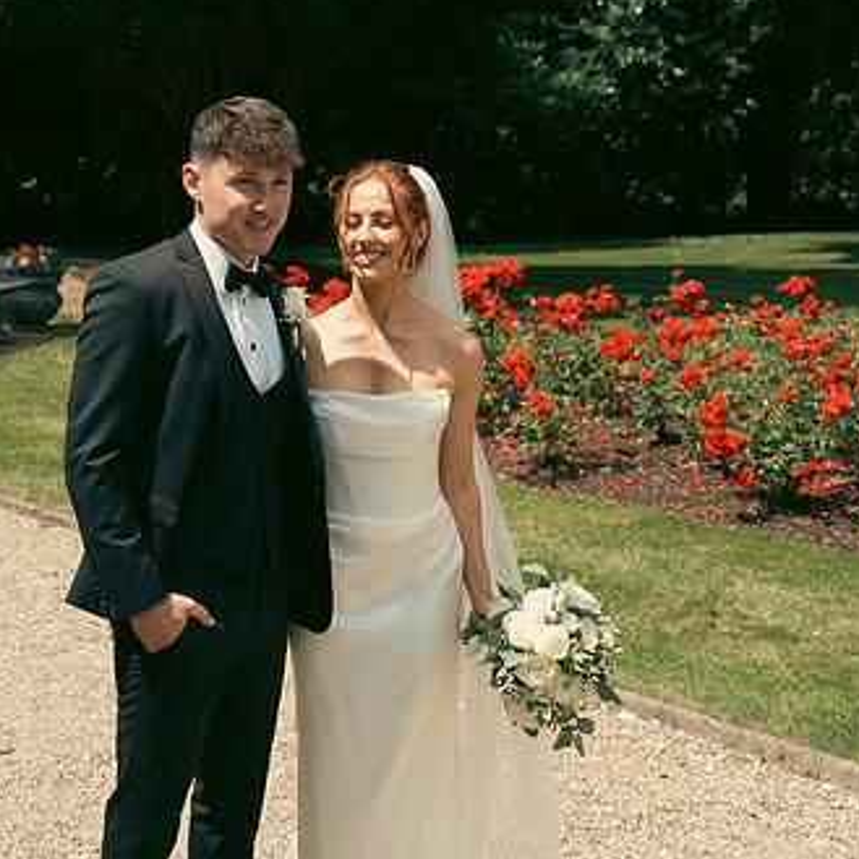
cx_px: 355
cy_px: 448
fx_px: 1769
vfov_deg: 27.3
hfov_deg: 27.3
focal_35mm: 63
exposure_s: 1/1250
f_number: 3.5
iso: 125
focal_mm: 42
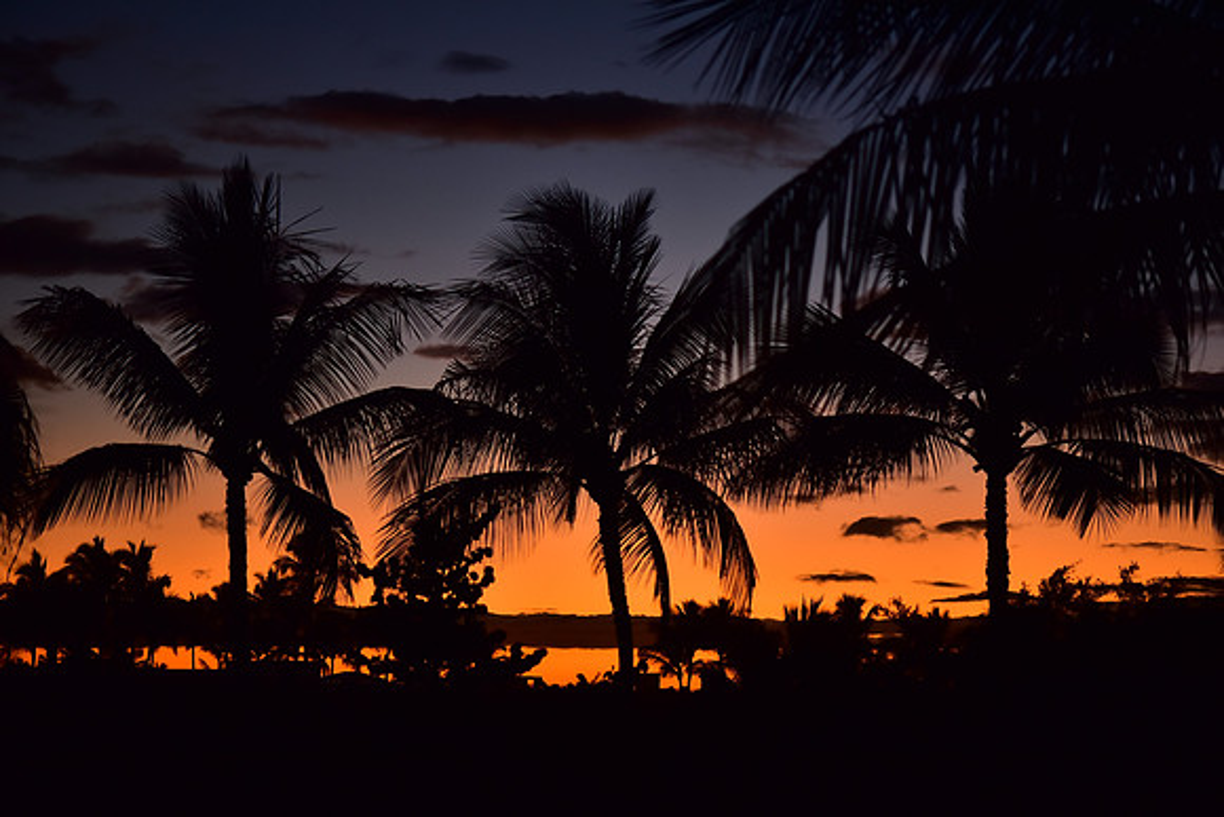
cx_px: 612
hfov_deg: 19.5
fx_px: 3571
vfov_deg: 13.0
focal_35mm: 105
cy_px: 408
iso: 400
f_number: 2.8
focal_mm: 105
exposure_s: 1/125
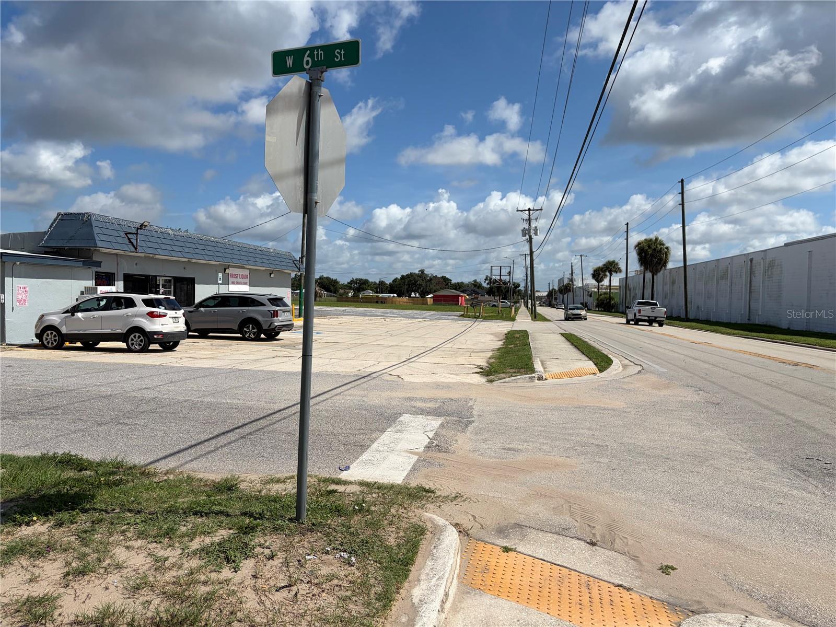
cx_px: 418
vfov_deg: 53.1
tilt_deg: -1.7
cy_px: 314
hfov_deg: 67.3
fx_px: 628
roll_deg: +0.3
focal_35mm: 26
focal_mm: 5.96
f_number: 1.6
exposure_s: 1/6993
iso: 50
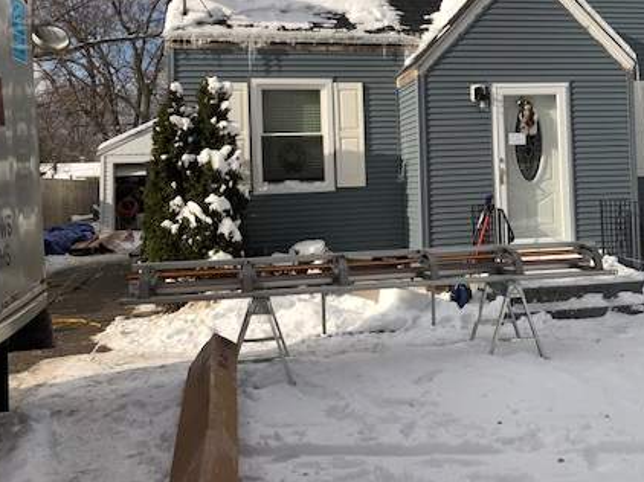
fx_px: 818
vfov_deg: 32.6
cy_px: 168
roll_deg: +1.7
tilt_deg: +3.9
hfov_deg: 41.9
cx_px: 467
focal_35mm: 44
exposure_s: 1/3205
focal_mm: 3.99
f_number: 1.8
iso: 20
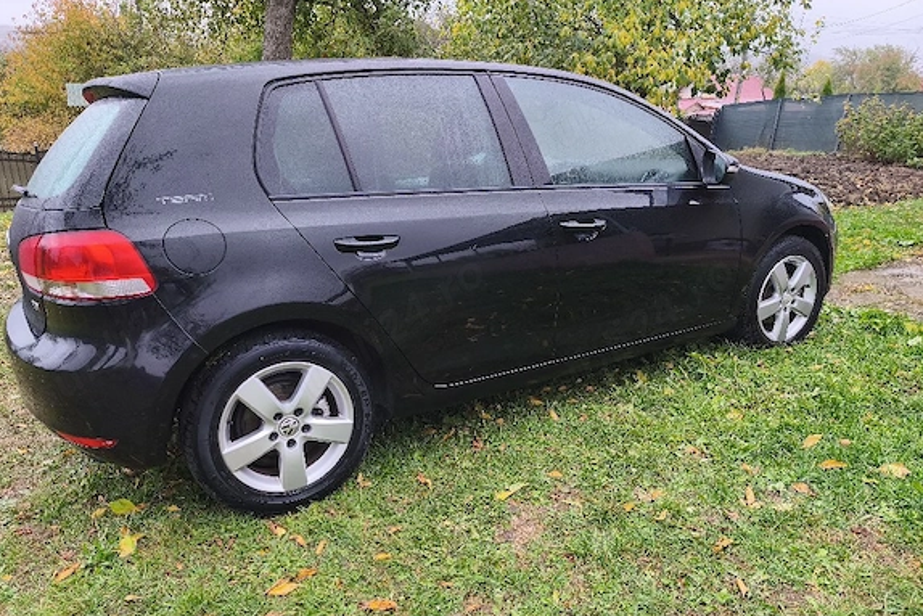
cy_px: 346
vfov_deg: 51.2
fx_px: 641
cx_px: 444
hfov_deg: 71.5
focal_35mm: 25
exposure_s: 1/100
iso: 80
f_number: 1.65
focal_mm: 6.18
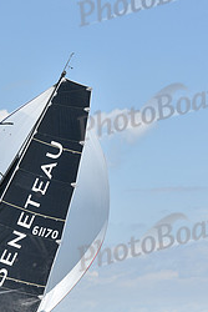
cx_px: 13
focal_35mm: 190
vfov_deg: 10.8
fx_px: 1644
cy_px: 192
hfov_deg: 7.2
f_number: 7.1
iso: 250
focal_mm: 82
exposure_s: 1/1250
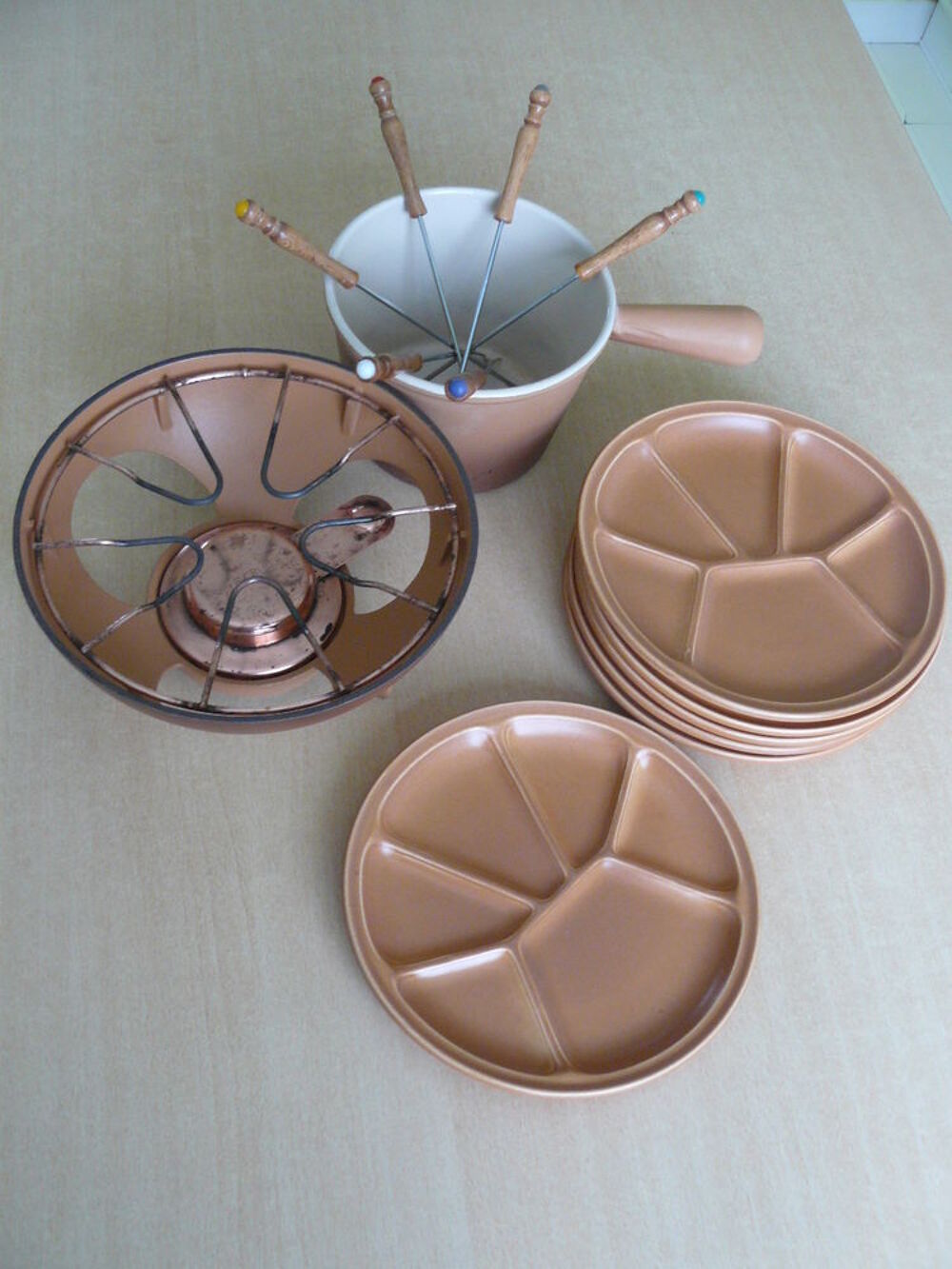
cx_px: 476
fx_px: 1320
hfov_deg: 39.7
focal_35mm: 36
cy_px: 634
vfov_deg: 51.4
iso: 200
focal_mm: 6
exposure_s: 1/10
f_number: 2.8
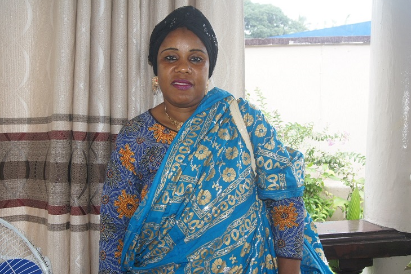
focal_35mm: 37
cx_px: 201
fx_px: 422
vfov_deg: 35.9
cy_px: 136
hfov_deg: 51.9
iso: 250
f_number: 5.6
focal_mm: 24
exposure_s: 1/80
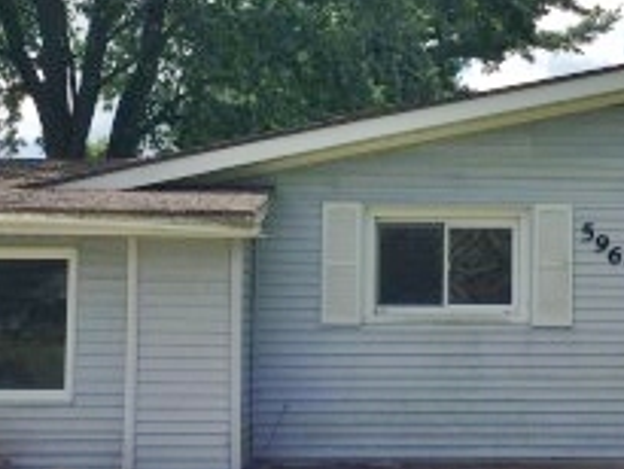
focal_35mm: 103
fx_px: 1858
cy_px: 177
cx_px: 454
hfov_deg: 19.0
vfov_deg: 14.4
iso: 50
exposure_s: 1/1642
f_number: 2.4
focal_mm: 4.13
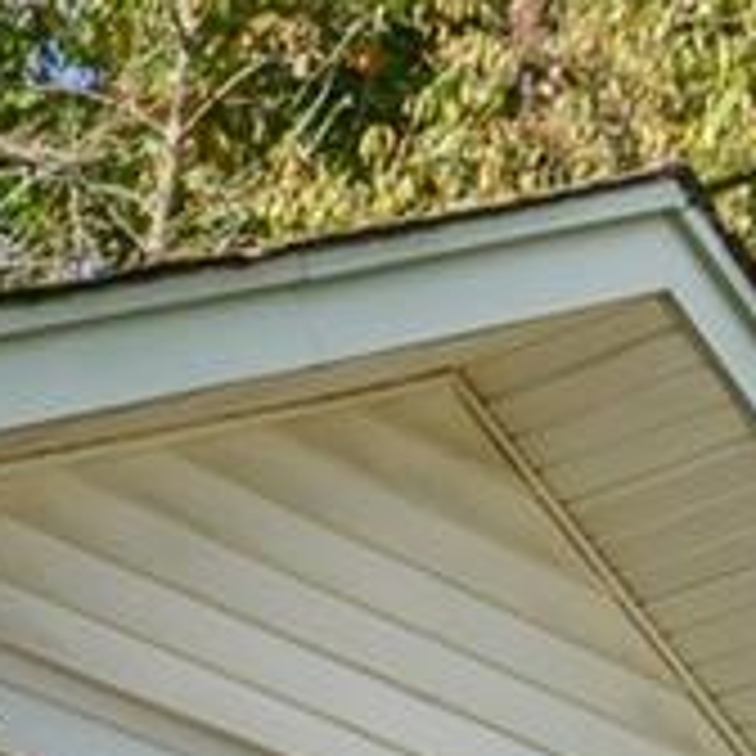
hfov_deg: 9.8
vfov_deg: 9.7
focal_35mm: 171
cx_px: -531
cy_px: 1339
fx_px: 4225
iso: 320
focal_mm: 22
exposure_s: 1/200
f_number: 10
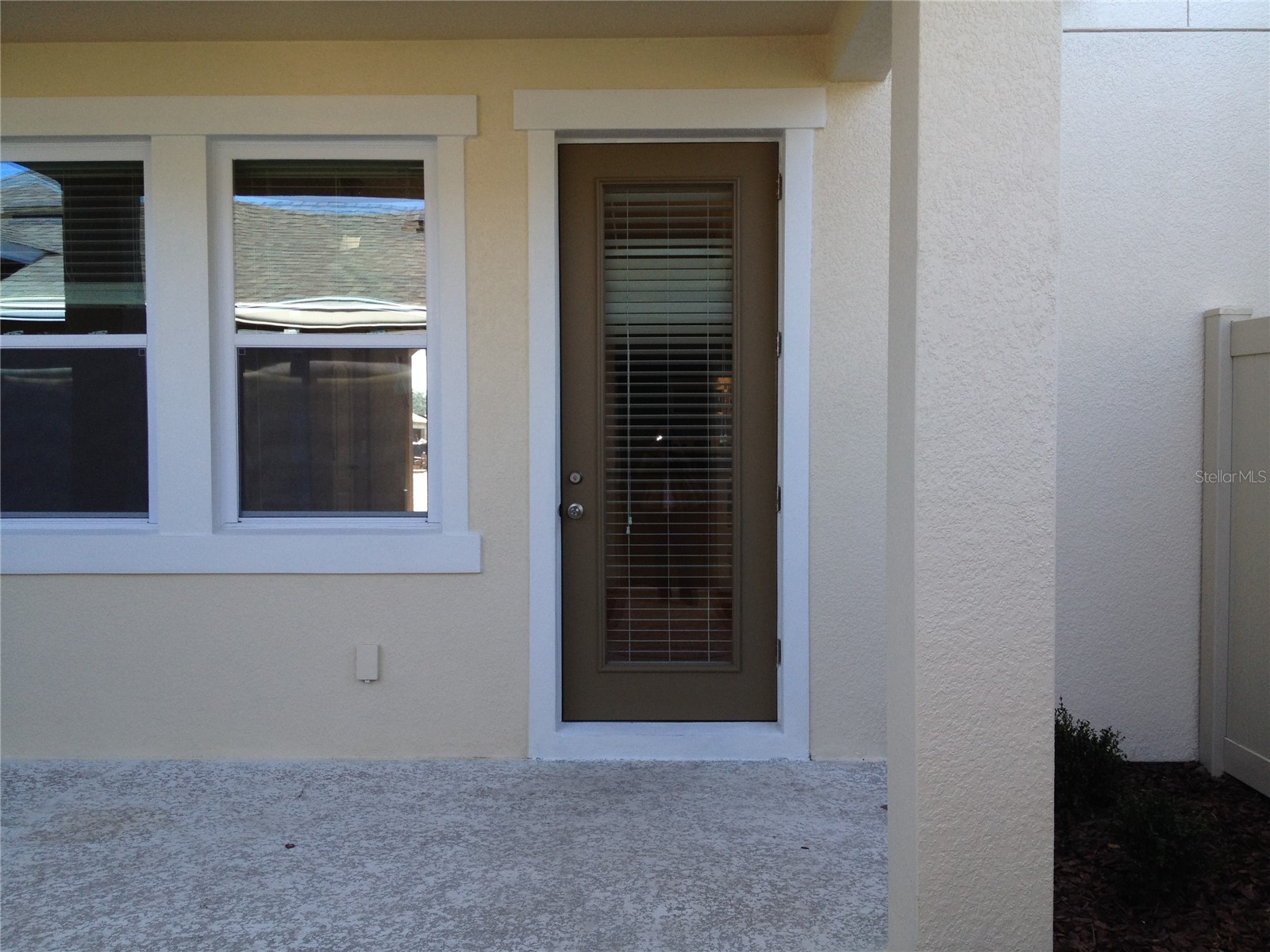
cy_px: 476
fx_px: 1284
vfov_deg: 40.7
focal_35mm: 35
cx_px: 635
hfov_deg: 52.6
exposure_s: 1/212
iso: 50
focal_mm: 4.28
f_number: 2.4
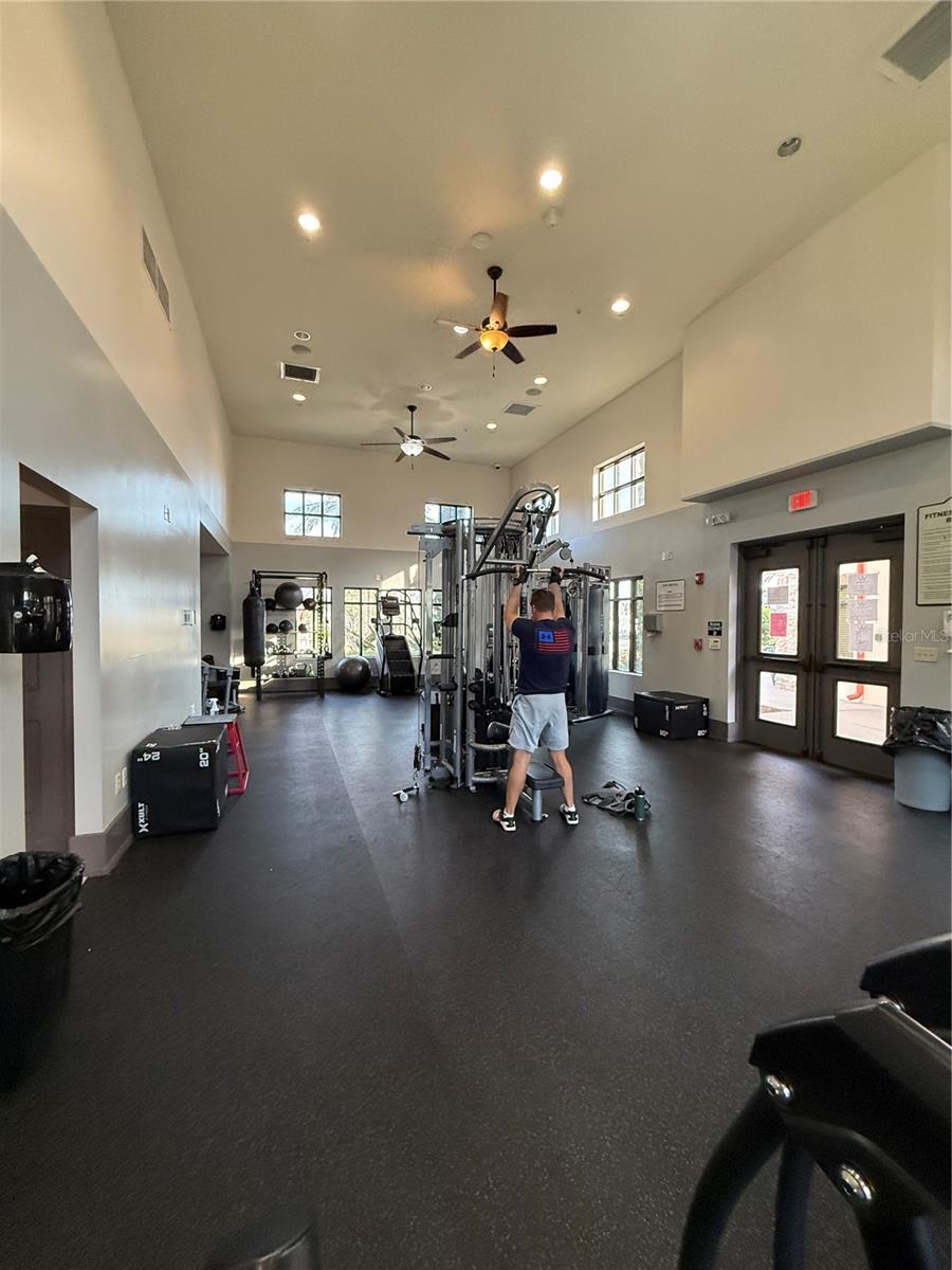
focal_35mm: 14
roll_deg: +0.1
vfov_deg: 102.1
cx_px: 476
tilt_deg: -0.1
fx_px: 513
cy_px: 635
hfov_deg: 85.7
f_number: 2.2
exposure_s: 1/120
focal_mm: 2.22
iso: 500
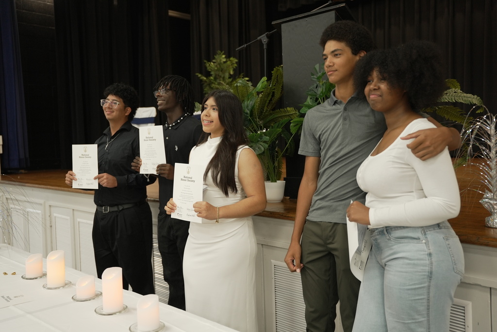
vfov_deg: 37.9
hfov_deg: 54.4
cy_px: 166
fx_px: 483
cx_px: 248
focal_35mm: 35
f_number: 2.8
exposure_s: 1/125
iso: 1000
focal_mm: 35
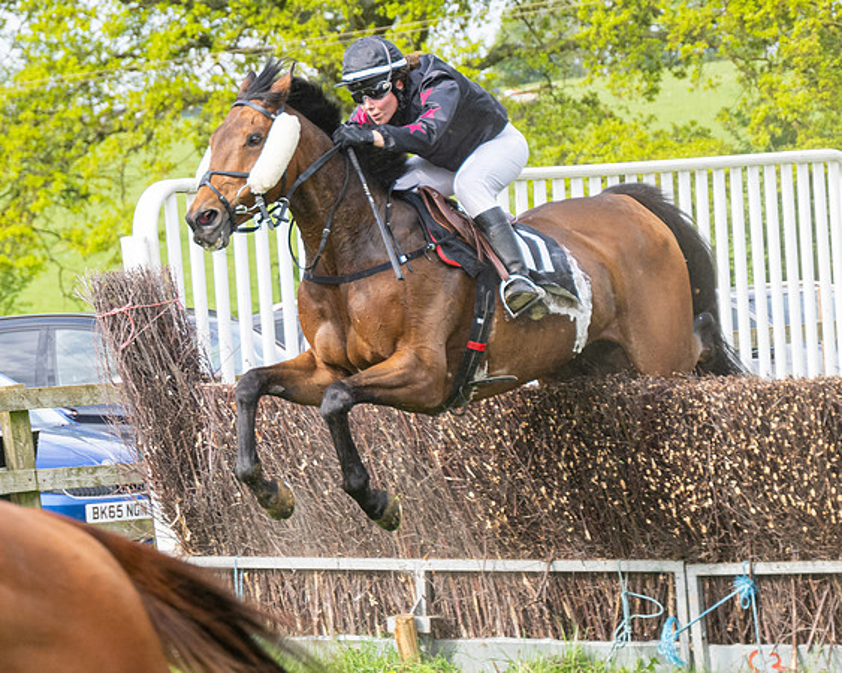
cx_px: 418
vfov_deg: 7.0
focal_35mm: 221
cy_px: 336
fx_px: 5499
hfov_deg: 8.8
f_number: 4
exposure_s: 1/1600
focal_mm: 98
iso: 400
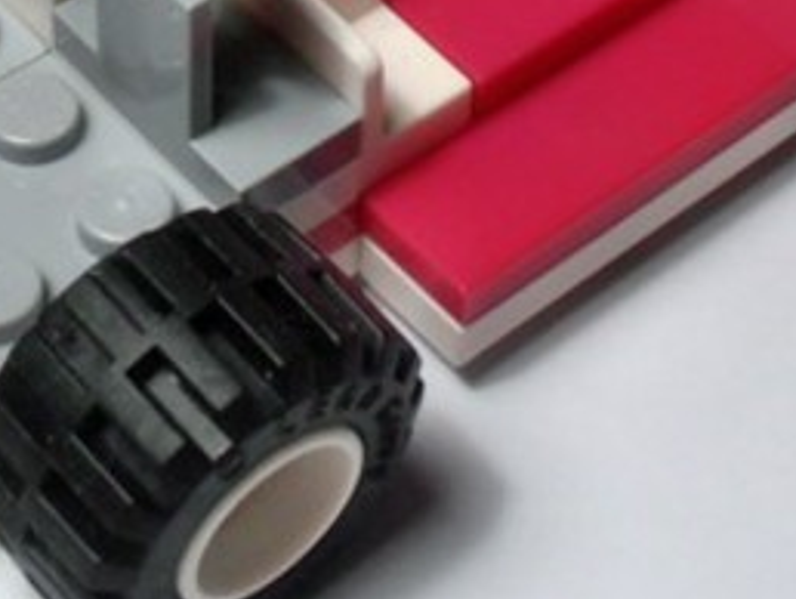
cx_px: 309
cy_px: -128
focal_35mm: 129
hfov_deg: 15.3
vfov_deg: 11.3
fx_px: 2969
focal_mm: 6.61
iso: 80
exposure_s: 1/80
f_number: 3.9
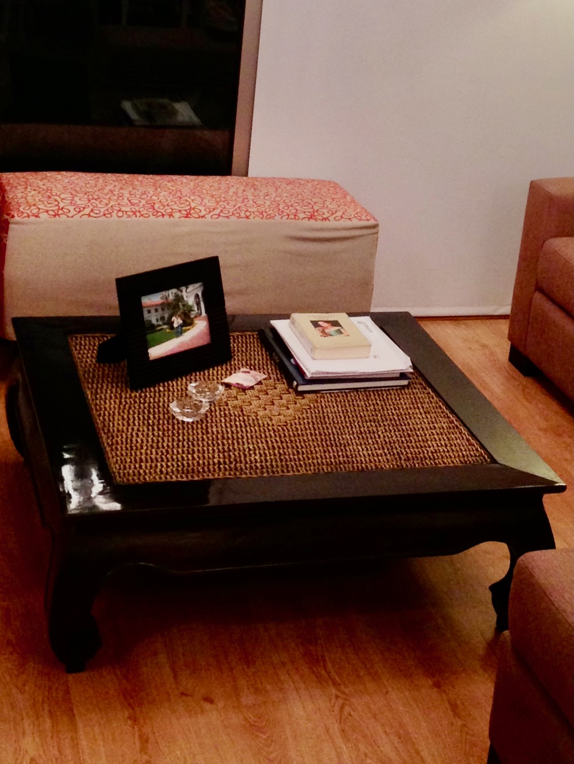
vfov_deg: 55.3
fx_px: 729
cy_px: 382
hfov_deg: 43.0
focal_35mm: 33
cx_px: 287
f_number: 2.4
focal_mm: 4.13
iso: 125
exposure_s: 1/20
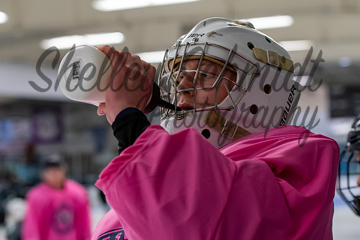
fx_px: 1050
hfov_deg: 19.5
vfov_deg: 13.0
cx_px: 180
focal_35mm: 105
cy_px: 120
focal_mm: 70
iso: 2000
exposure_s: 1/800
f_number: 3.5
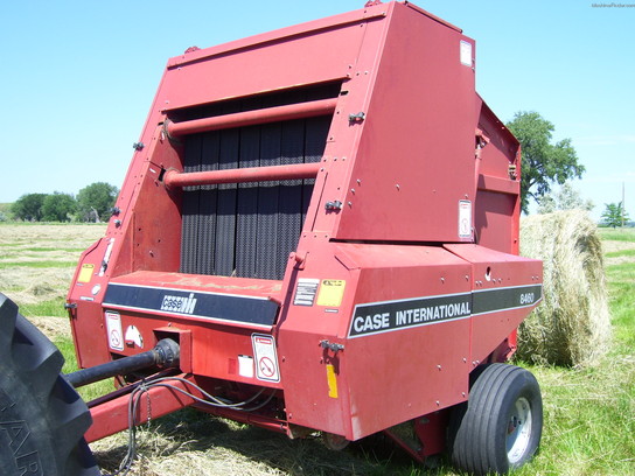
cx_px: 318
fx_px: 679
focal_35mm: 37
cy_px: 238
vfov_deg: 38.7
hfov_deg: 50.1
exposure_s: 1/250
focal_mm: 6
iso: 80
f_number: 4.8
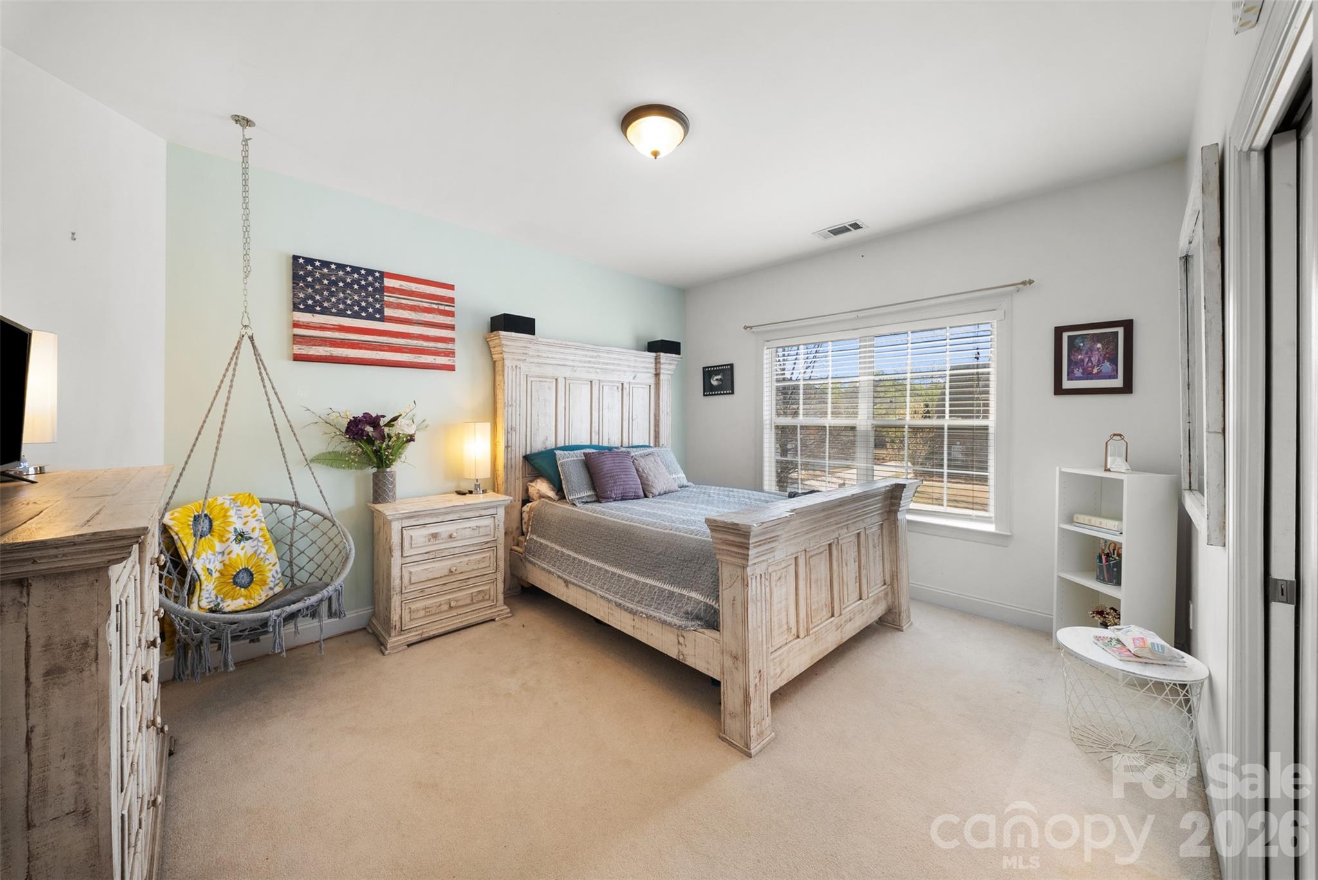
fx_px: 439
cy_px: 440
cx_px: 659
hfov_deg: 112.6
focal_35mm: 12
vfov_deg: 90.1
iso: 250
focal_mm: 12
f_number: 9
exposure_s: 1/4
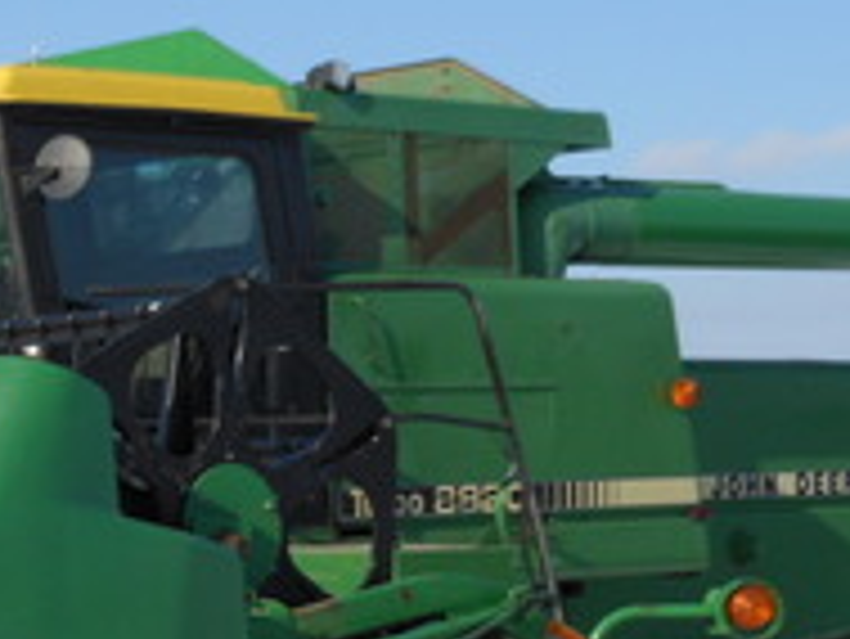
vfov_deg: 13.1
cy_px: 626
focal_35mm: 112
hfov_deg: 16.6
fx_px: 2752
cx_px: -261
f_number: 4.3
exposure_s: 1/800
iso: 80
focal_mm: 6.9
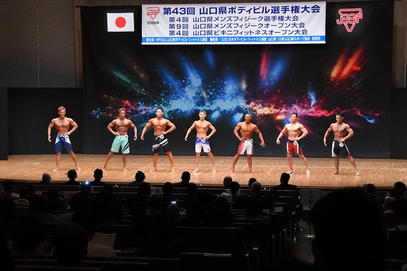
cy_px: 136
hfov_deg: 27.0
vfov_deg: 18.2
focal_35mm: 75
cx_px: 204
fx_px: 848
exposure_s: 1/400
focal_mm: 50
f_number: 5.6
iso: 8000
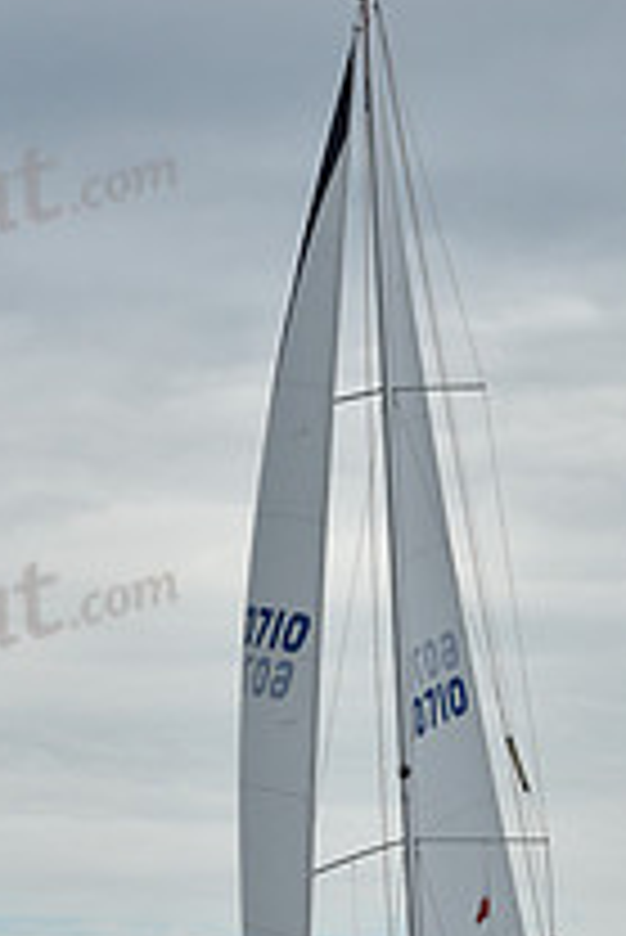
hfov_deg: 5.0
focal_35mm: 273
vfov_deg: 7.5
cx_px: 412
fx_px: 7108
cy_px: 824
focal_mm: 98
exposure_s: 1/800
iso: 250
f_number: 10
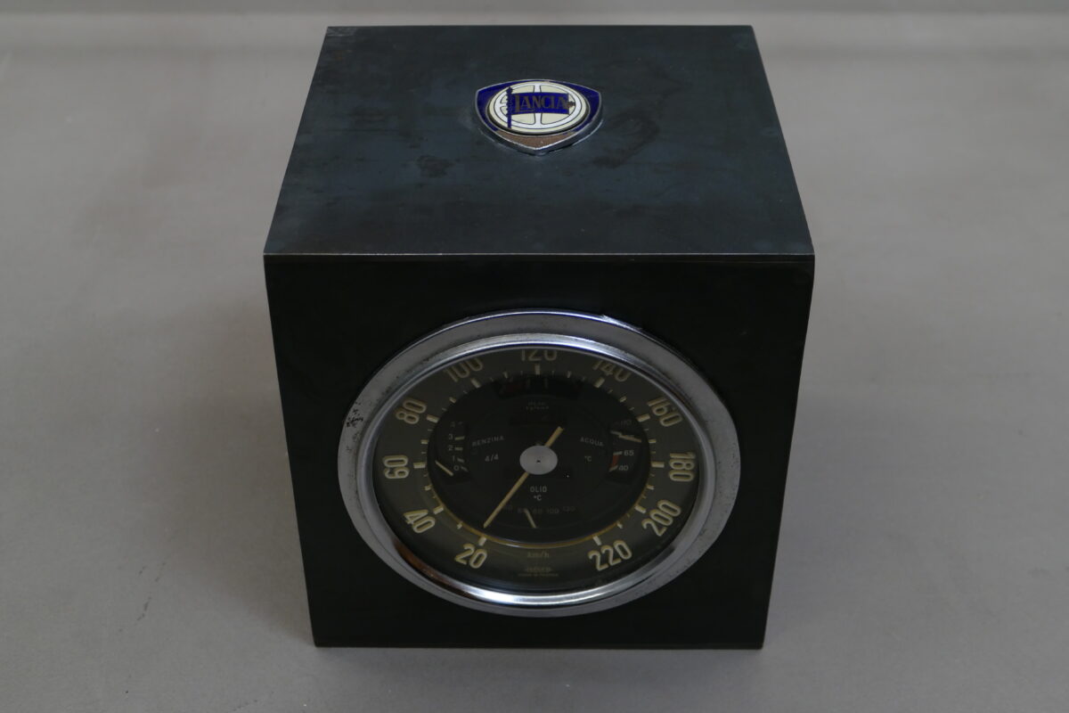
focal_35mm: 50
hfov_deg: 39.6
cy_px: 356
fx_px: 1485
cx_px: 534
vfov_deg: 27.0
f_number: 3.3
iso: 400
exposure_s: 1/80
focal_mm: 18.17
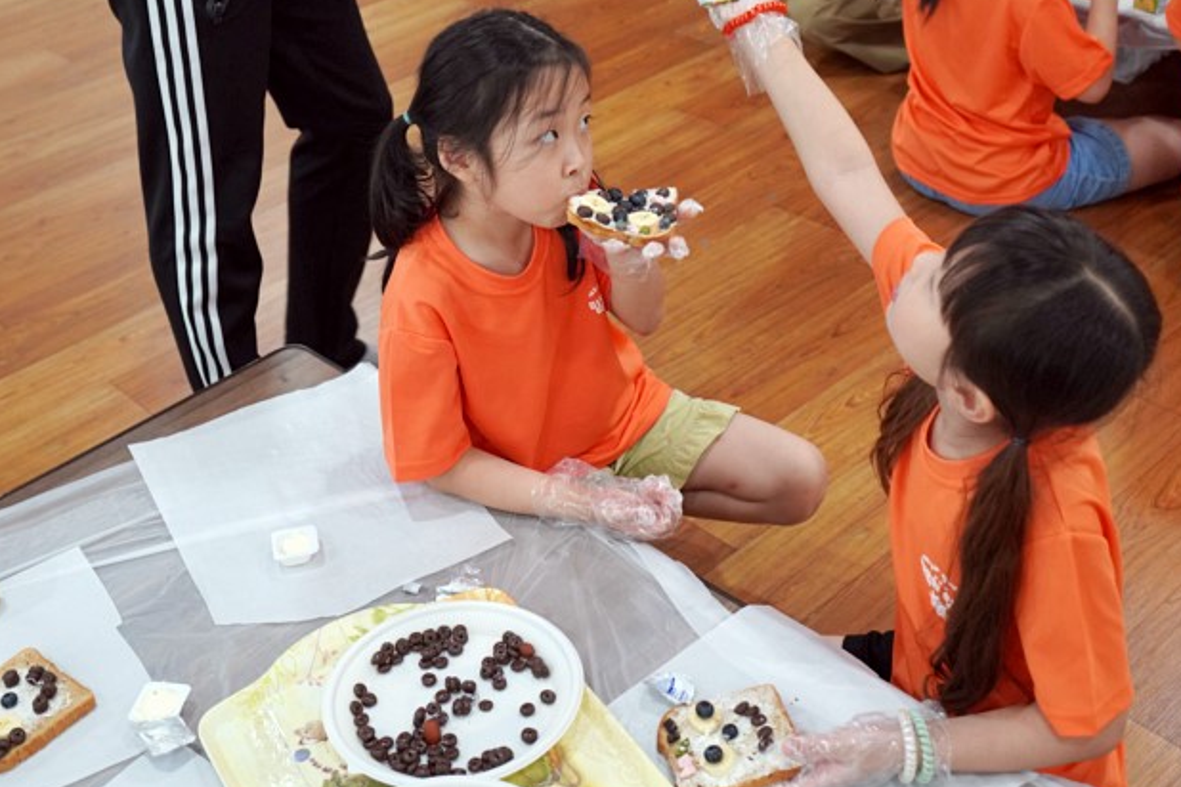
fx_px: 1673
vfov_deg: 26.2
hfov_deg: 38.8
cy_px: 223
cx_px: 535
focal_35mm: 51
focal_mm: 35
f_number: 4
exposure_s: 1/160
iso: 1600
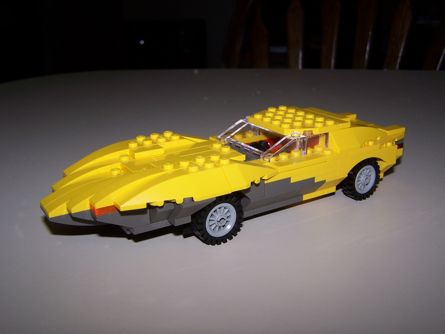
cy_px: 167
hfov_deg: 49.0
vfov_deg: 37.7
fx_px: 489
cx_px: 222
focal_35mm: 38
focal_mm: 6.3
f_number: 2.8
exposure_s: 1/60
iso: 80
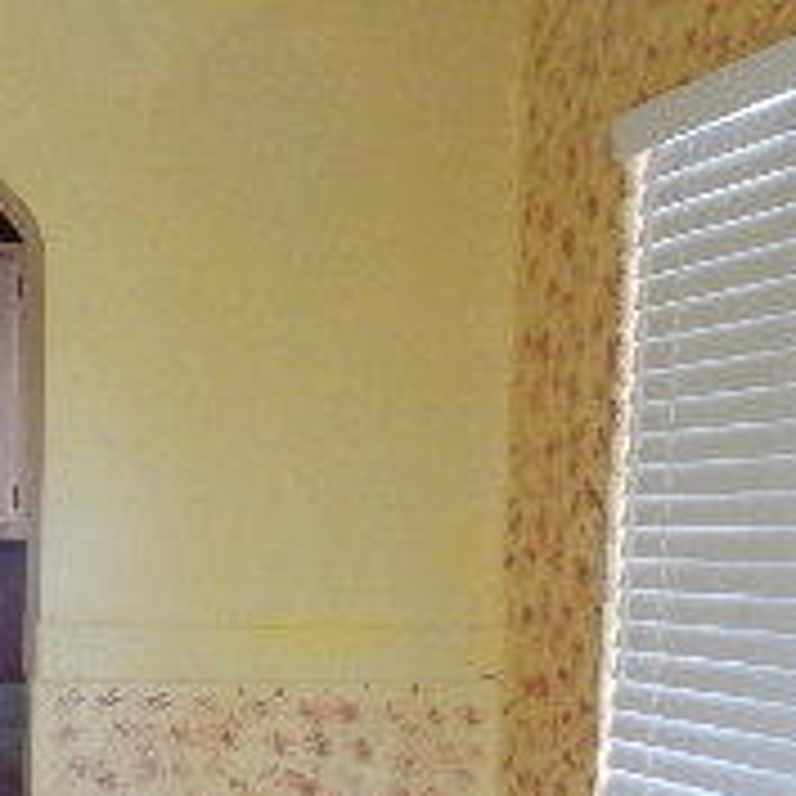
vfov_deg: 20.4
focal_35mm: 80
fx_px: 2081
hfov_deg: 20.9
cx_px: 0
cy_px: 935
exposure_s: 1/40
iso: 400
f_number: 3.7
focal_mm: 4.5
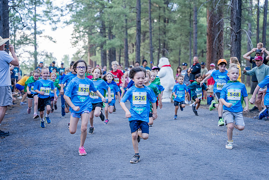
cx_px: 134
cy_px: 90
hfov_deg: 28.8
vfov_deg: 19.5
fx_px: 523
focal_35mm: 70
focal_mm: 70
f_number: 3.2
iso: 400
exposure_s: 1/250
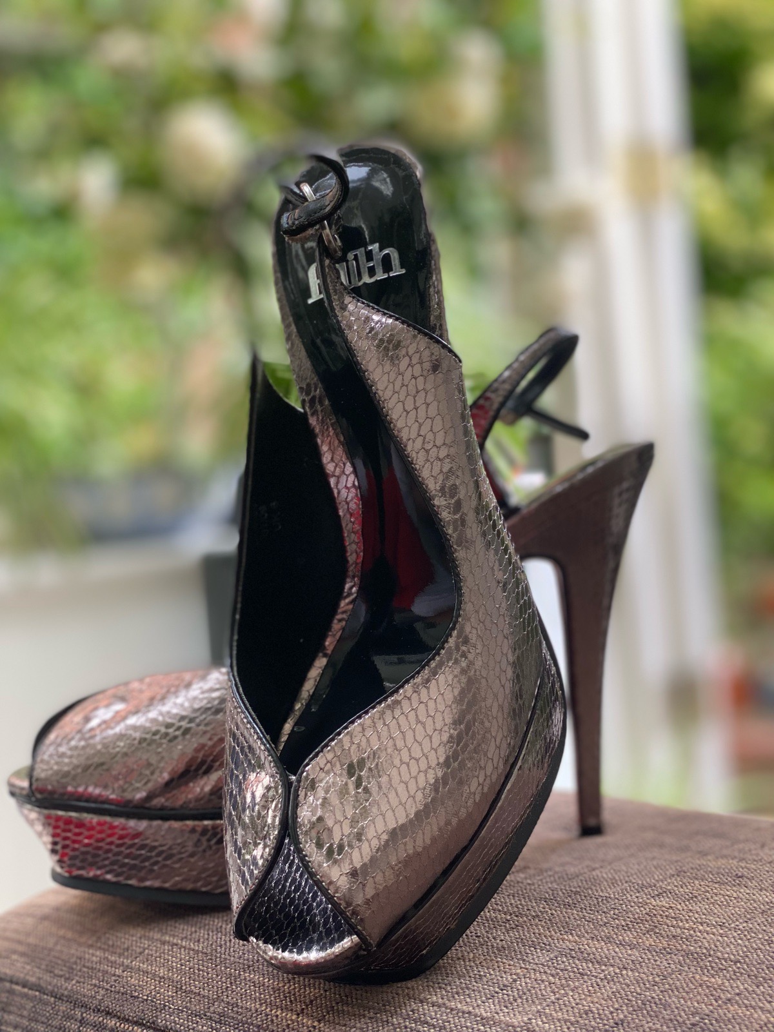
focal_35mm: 52
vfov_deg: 36.8
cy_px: 516
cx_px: 387
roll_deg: +3.1
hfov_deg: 28.0
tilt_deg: -2.0
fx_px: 1550
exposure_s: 1/122
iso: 64
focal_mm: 6
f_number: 2
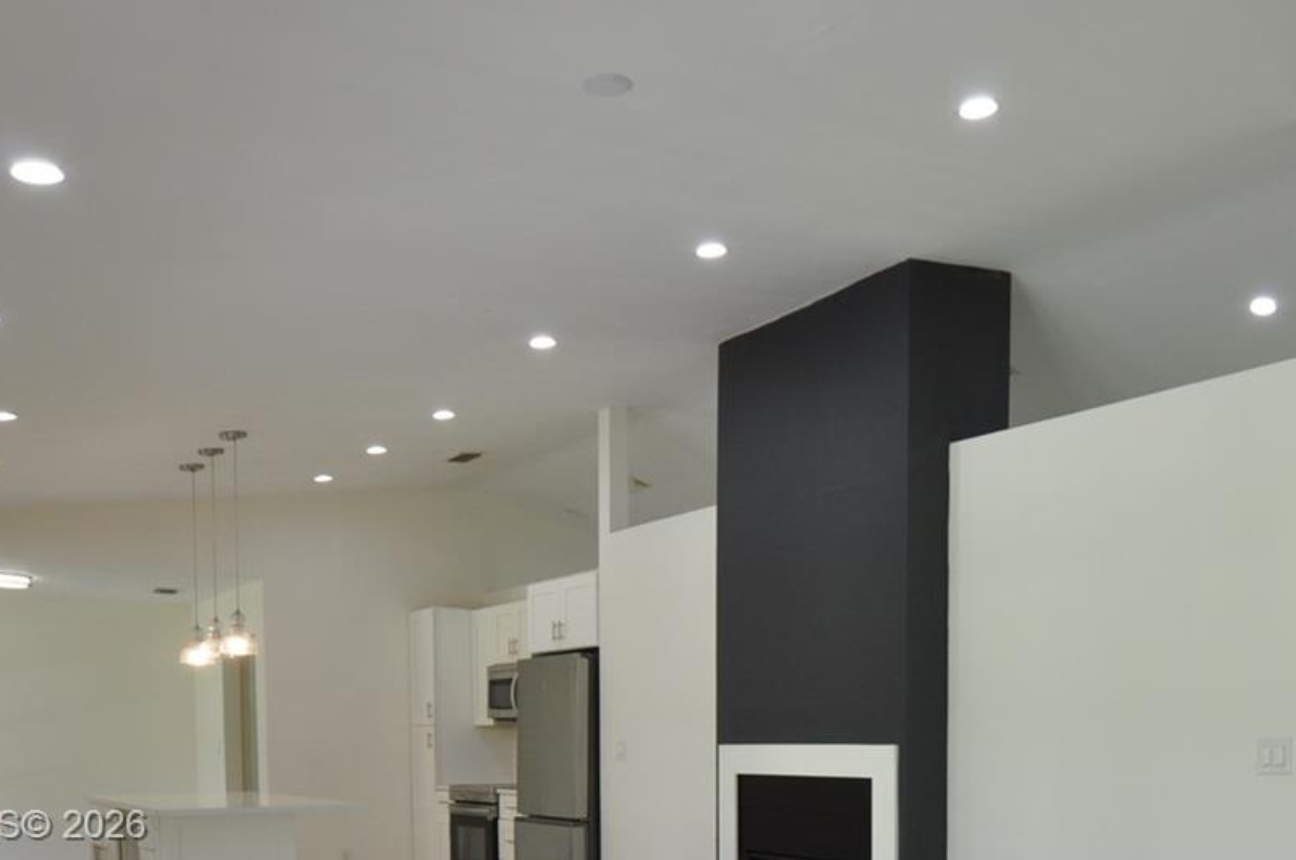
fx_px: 1078
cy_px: 828
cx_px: 938
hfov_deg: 59.4
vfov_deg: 39.2
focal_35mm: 30
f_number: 8
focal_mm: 10
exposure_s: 1/30
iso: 400
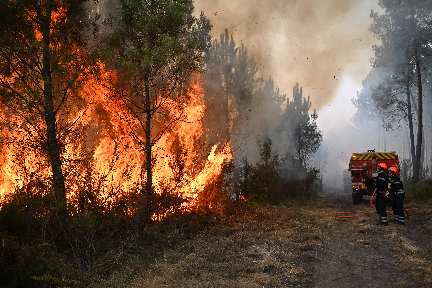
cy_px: 144
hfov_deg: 65.5
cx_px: 216
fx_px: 336
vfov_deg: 46.4
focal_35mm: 28
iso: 500
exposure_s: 1/2500
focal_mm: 28
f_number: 2.8
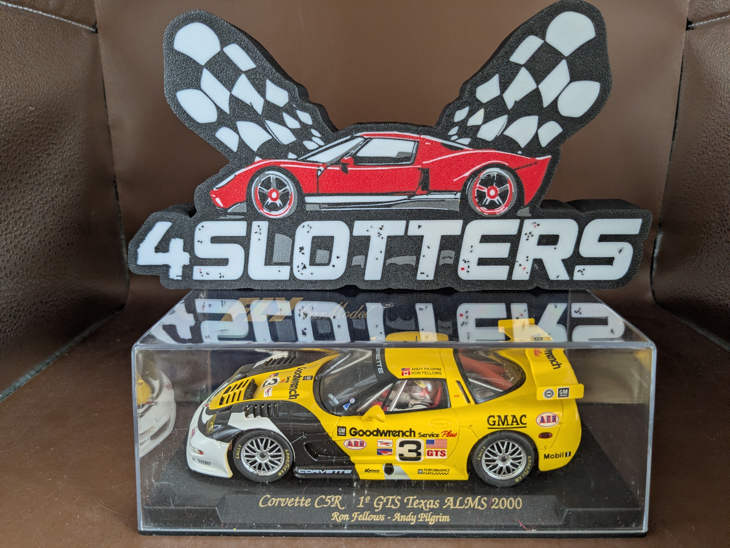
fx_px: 569
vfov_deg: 51.4
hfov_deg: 65.3
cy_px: 274
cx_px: 365
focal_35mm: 27
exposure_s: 1/99.9
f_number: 1.73
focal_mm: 4.38
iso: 89
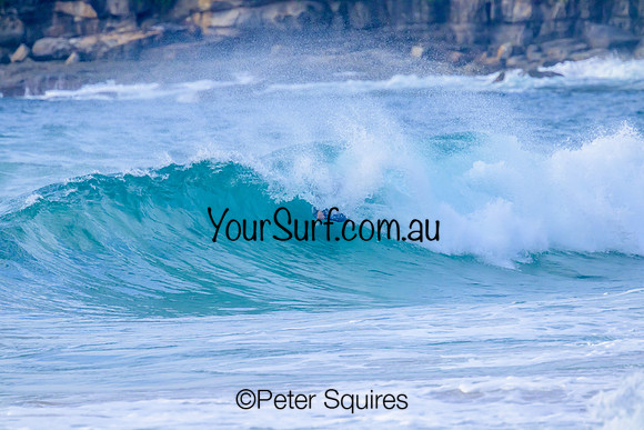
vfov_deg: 1.7
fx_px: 14314
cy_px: 215
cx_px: 322
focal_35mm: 800
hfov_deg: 2.6
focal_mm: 800
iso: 2200
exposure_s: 1/2000
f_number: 11
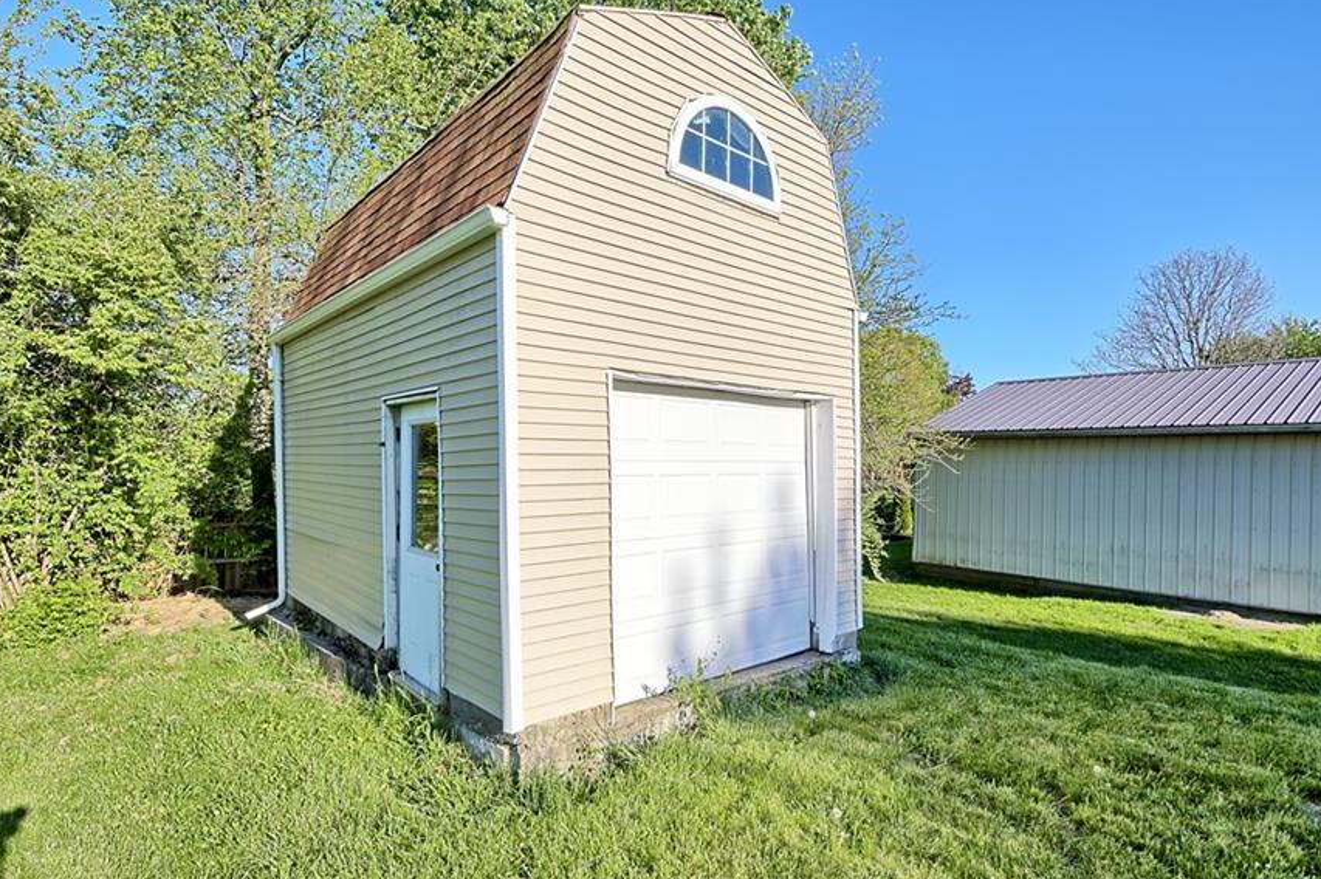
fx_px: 660
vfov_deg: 67.3
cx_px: 632
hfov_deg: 90.0
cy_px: 468
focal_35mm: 18
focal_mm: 10
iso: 100
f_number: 8
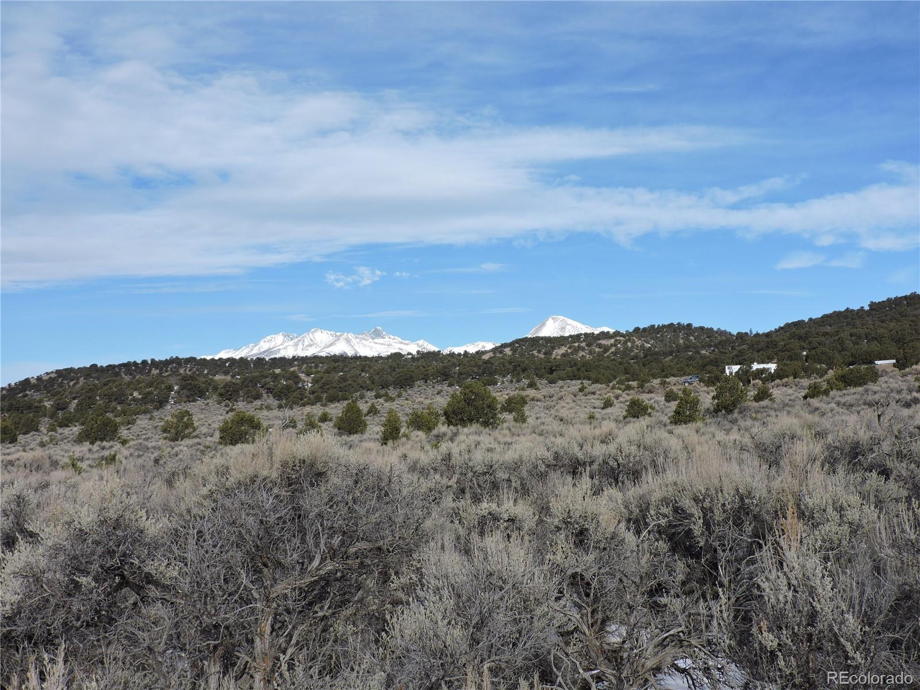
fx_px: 1063
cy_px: 345
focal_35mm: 40
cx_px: 460
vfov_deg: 36.0
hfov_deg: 46.8
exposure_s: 1/1250
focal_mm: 7.1
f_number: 3.3
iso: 100
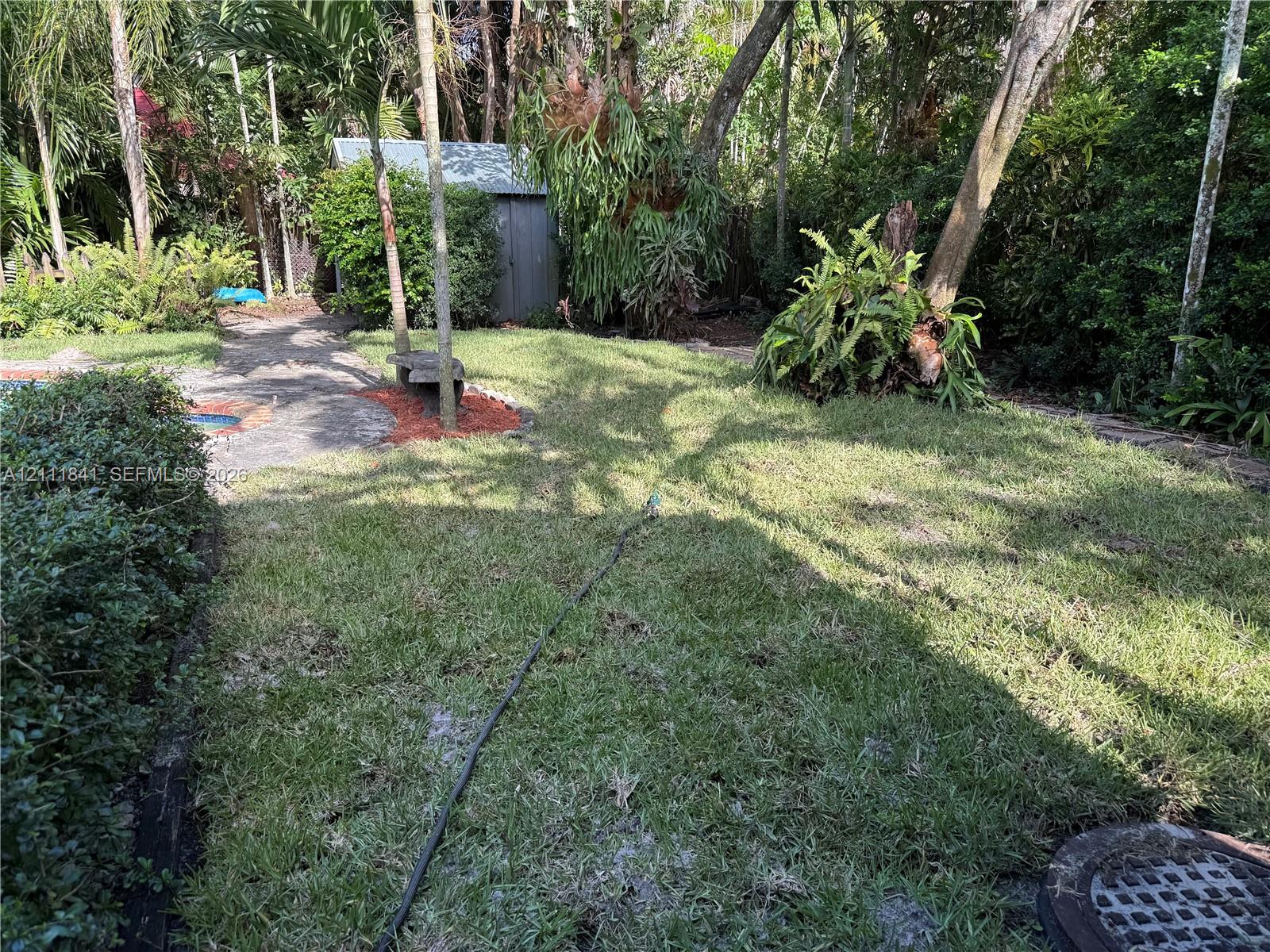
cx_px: 635
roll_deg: +0.1
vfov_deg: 56.8
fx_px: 881
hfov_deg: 71.6
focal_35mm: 24
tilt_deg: -16.0
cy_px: 476
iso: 80
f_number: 1.78
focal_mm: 6.76
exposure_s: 1/735
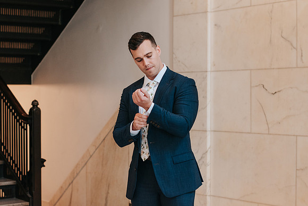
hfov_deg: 27.0
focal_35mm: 75
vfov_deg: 18.2
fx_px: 642
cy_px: 103
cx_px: 154
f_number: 2.8
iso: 800
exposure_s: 1/250
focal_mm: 50
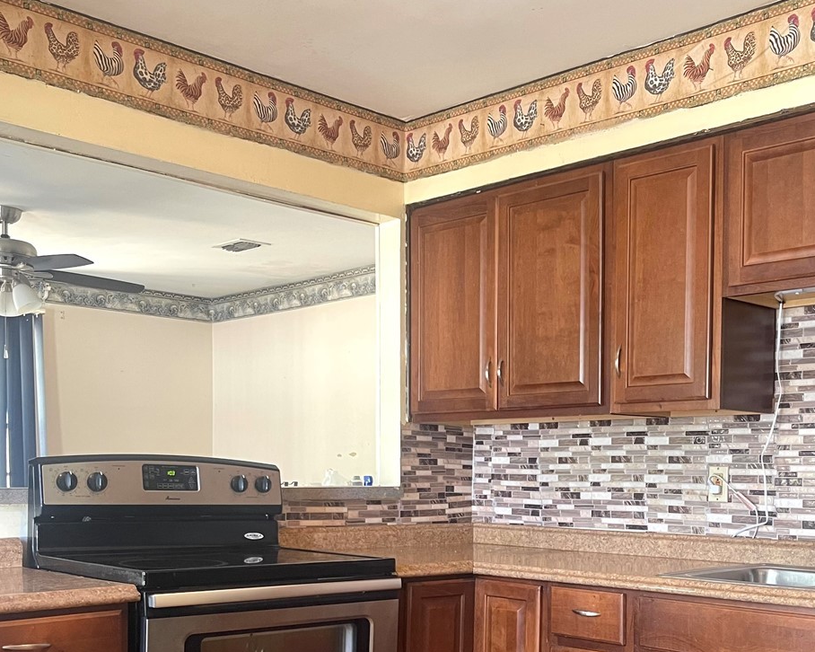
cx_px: 501
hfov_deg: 42.6
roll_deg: -0.6
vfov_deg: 34.1
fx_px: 1037
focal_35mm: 43
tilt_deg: -1.7
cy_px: 496
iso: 250
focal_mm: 5.1
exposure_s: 1/60
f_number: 1.6
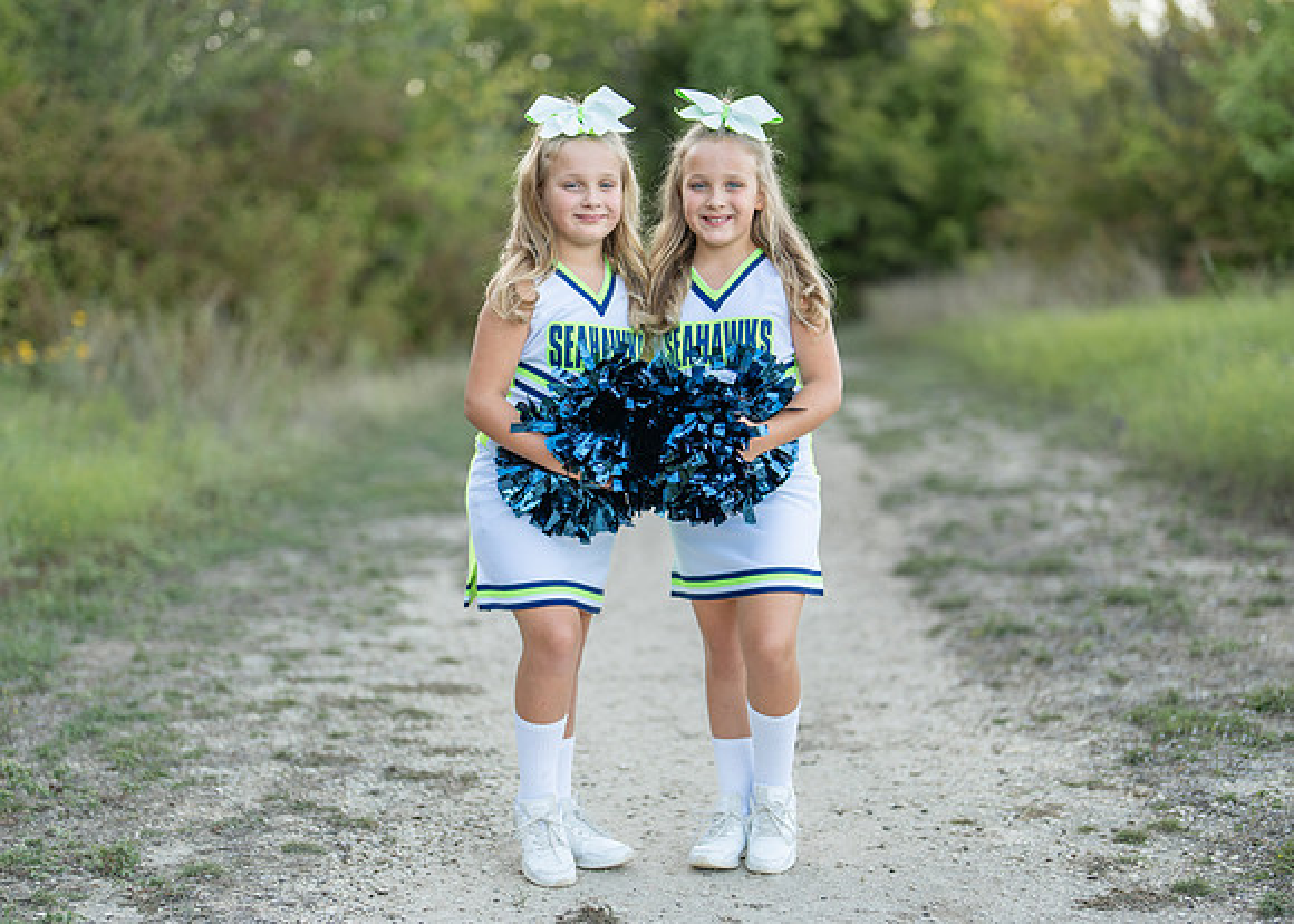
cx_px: 667
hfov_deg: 29.6
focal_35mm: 67
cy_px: 511
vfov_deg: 21.4
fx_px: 2449
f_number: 1.2
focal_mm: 50
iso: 100
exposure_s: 1/640
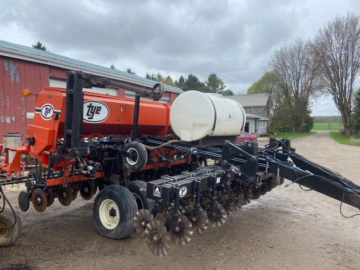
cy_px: 135
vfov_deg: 53.1
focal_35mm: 26
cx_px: 180
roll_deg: +0.4
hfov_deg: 67.3
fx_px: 270
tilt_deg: -3.4
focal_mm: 4.25
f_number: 1.8
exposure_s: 1/1245
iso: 32
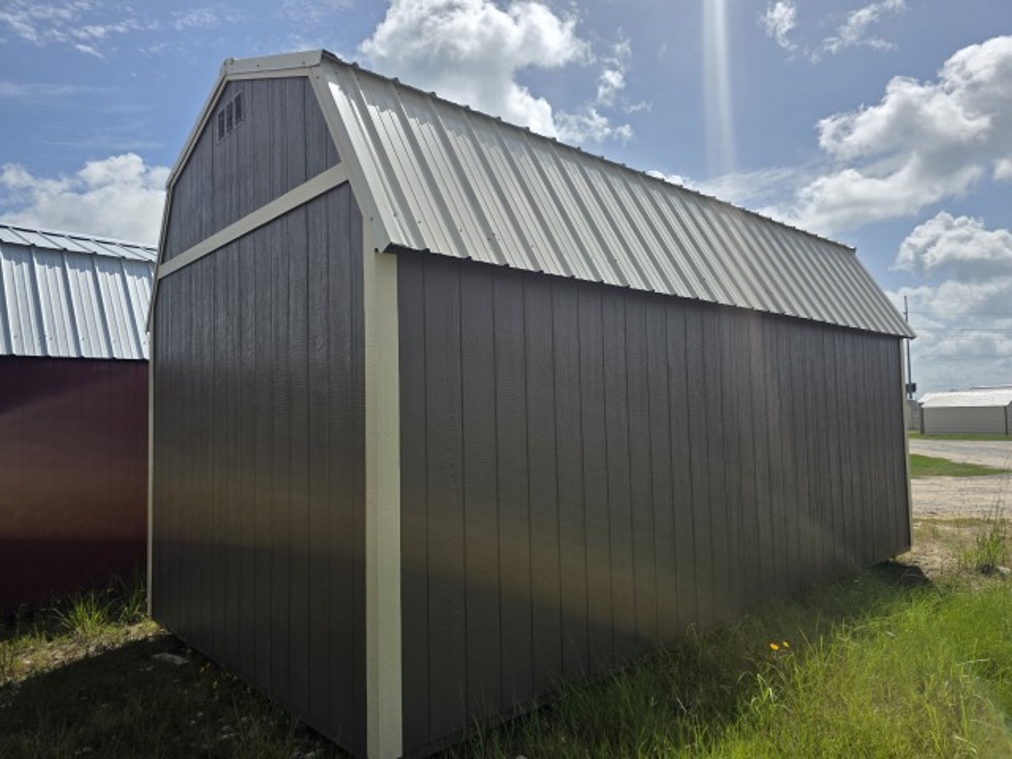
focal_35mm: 23
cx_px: 506
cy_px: 380
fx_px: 672
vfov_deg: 58.9
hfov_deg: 73.9
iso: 80
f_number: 1.7
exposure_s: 1/7944
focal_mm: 6.3
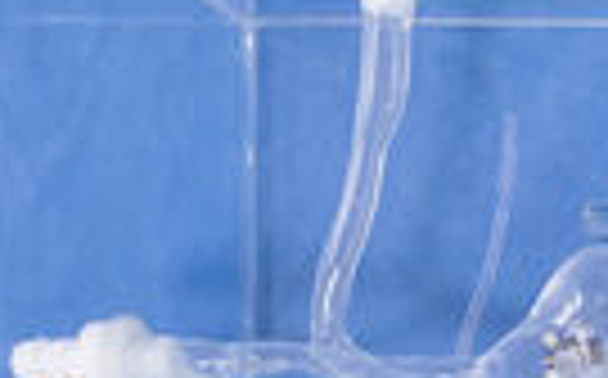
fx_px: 1688
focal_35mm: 102
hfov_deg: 17.3
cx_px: 1031
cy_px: 443
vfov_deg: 12.5
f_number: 1.8
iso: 640
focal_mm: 5.58
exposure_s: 1/35
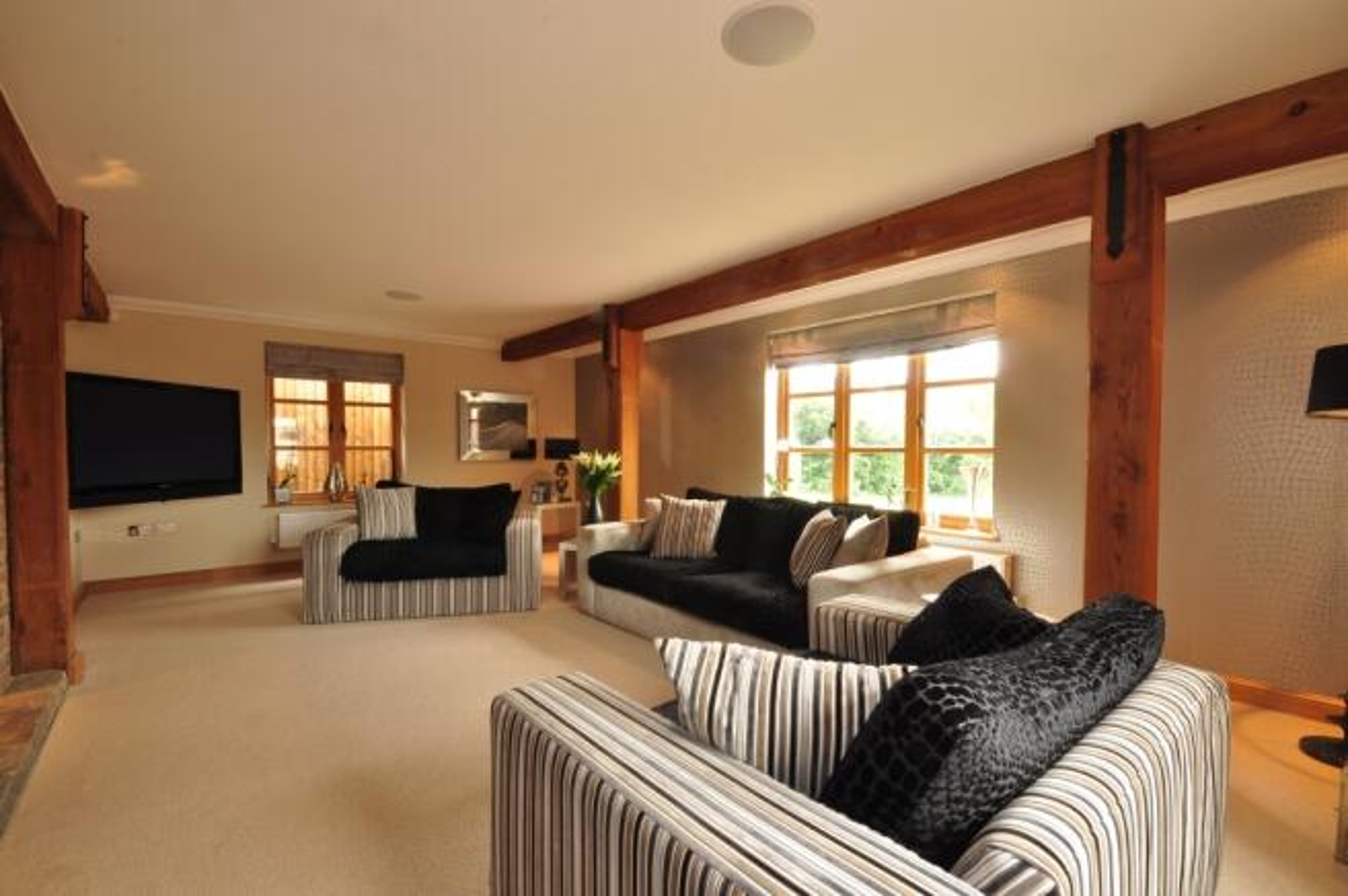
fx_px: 561
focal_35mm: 15
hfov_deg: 100.4
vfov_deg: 77.2
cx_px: 674
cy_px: 448
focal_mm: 10
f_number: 18
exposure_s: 2.5
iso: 200
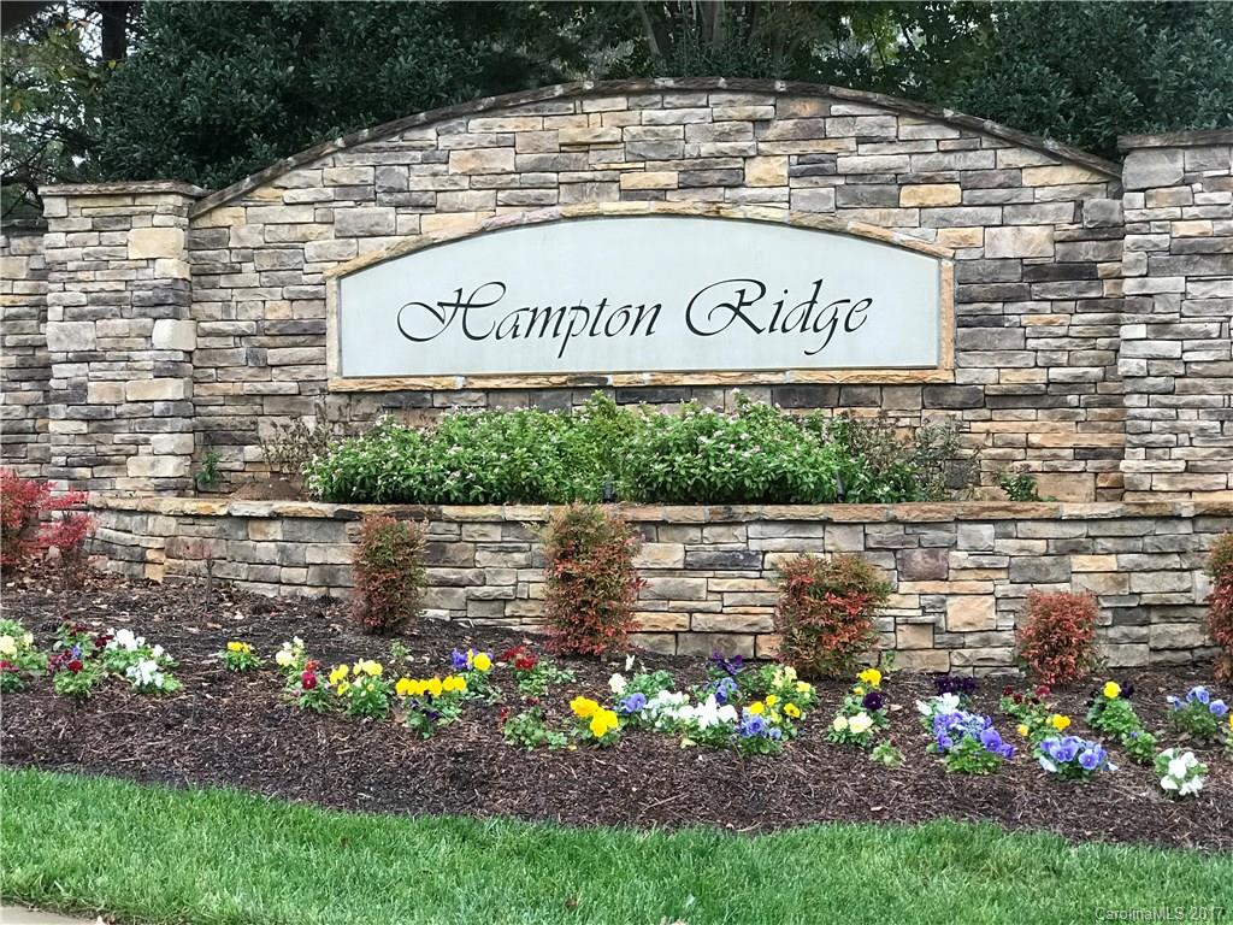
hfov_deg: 33.8
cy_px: 462
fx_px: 2030
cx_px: 616
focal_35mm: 57
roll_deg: +0.6
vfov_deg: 25.7
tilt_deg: -0.2
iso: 64
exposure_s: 1/60
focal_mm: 6.6
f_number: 2.8
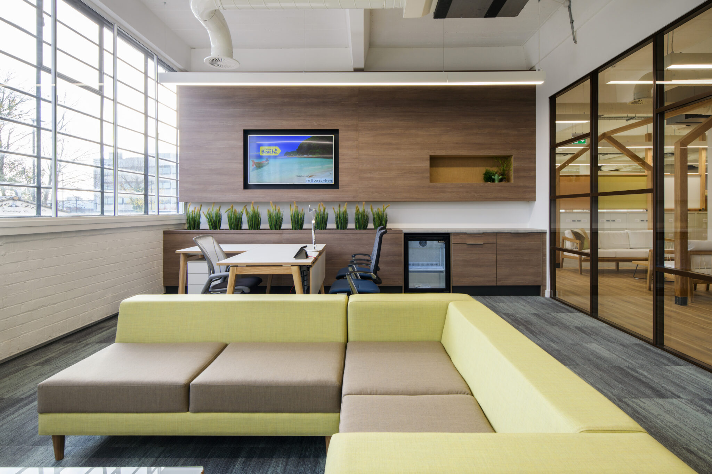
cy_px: 237
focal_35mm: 19
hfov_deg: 86.9
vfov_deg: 64.5
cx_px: 356
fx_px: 376
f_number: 13
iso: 125
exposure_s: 1/8
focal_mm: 19
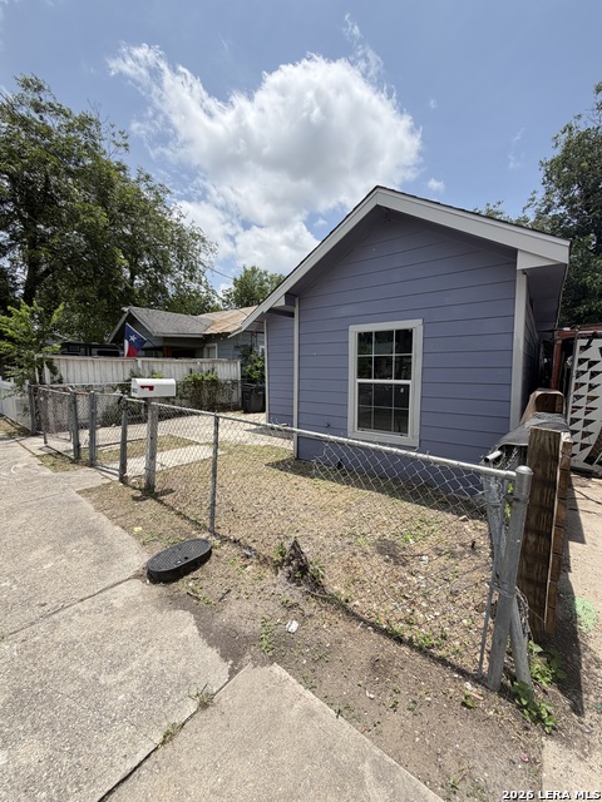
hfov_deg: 85.7
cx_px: 301
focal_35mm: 14
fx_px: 325
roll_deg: -0.5
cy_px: 401
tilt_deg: -6.4
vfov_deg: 102.1
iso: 32
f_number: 2.2
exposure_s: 1/853
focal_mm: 2.22
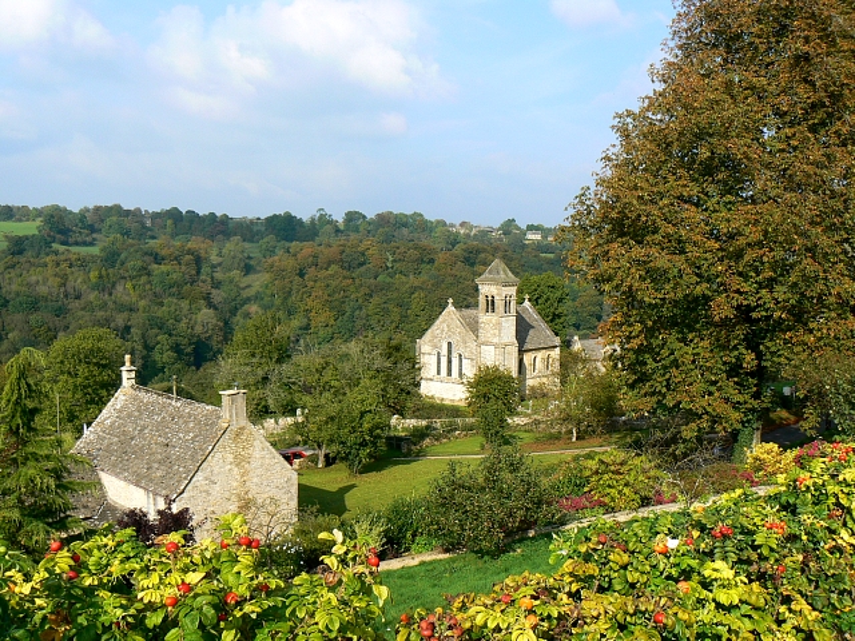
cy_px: 320
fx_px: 889
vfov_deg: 39.7
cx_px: 428
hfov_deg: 51.4
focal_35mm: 36
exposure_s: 1/400
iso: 80
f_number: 6.3
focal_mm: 6
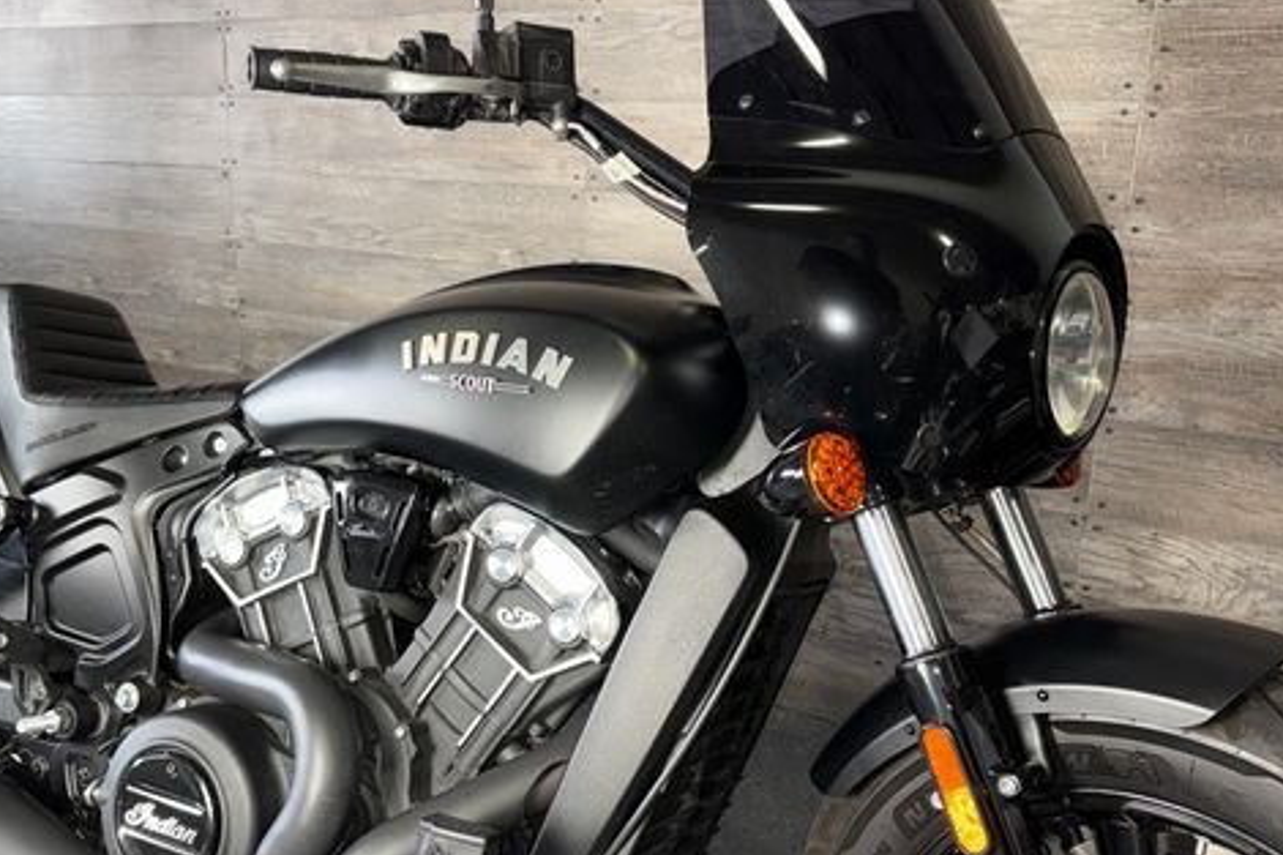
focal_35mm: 34
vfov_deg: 38.8
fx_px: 1211
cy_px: 467
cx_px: 568
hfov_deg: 55.7
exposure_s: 1/27
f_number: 1.78
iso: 64
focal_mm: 6.76
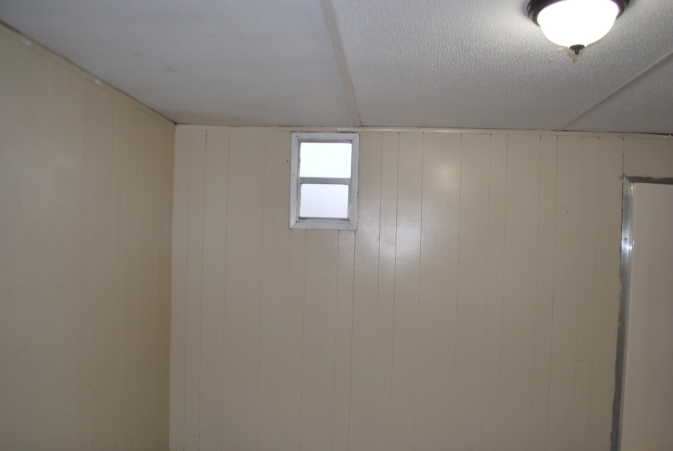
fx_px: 505
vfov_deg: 48.0
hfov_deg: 67.3
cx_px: 336
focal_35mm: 27
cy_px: 226
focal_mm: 18
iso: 200
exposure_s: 1/60
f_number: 3.5
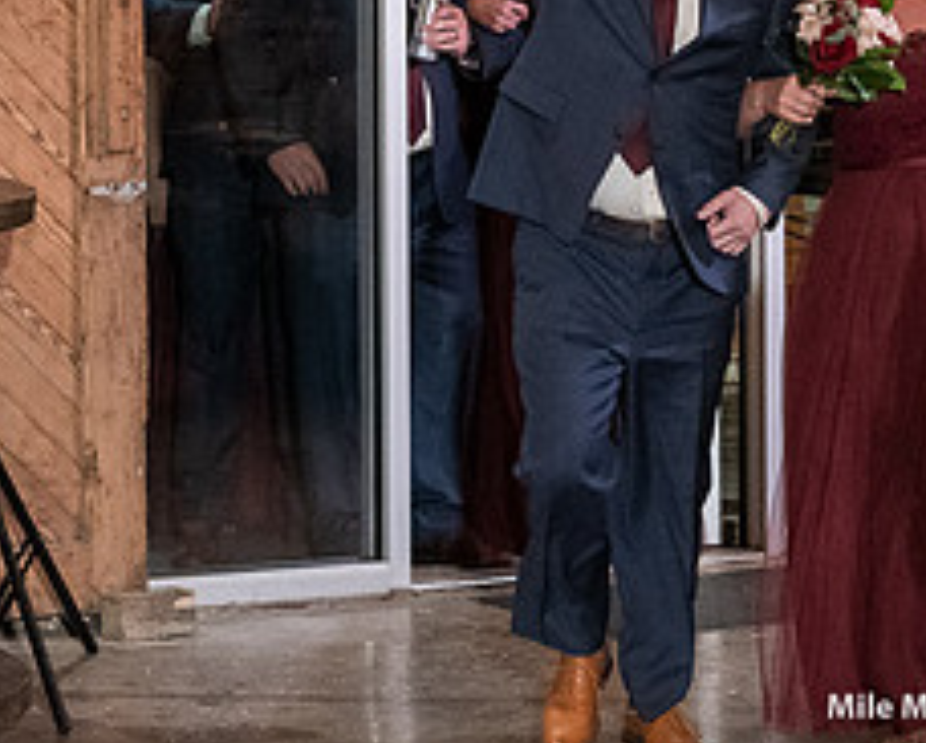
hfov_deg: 10.7
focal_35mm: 179
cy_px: 63
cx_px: 743
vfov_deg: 8.6
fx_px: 4912
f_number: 2.8
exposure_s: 1/125
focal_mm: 50
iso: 6400
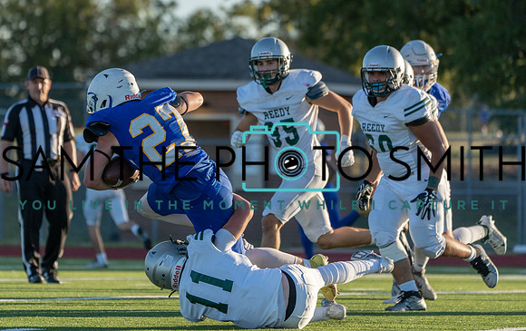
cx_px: 223
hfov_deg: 6.5
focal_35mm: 321
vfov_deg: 4.1
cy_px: 129
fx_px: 4616
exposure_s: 1/1250
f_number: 5.6
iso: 400
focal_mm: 274
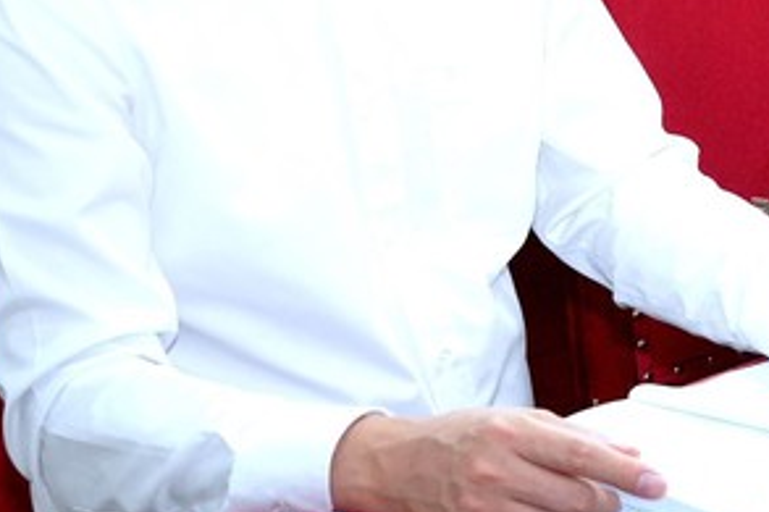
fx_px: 3388
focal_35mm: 159
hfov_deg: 12.2
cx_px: 1239
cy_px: -154
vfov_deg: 8.5
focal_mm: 31
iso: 2000
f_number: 4.5
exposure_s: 1/100
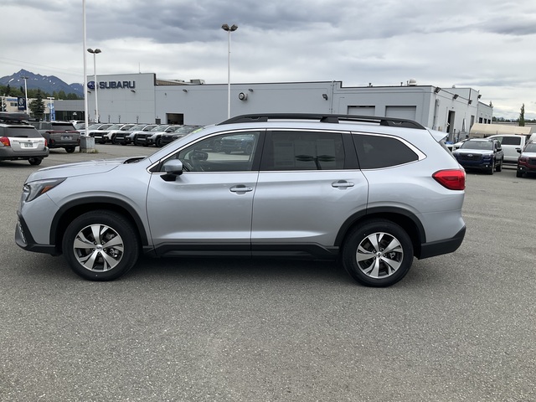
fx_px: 449
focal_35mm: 29
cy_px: 201
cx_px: 268
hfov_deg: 61.7
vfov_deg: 48.2
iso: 25
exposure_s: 1/1534
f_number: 1.8
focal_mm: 3
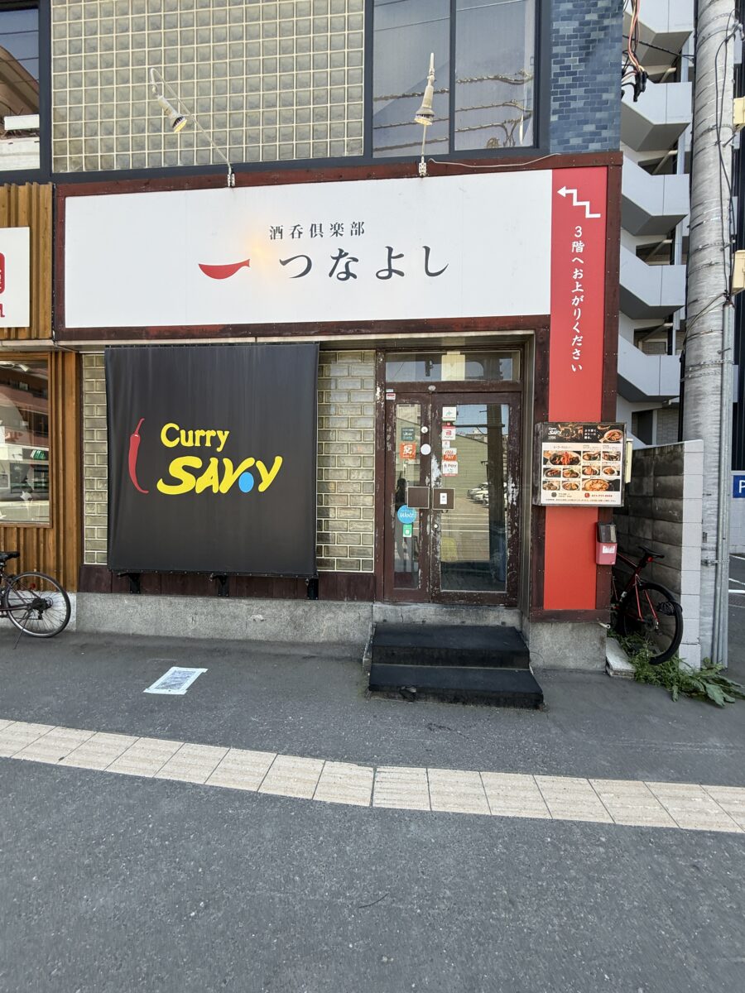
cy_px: 496
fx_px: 402
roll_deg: -0.9
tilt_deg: -1.6
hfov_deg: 85.7
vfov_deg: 102.1
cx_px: 372
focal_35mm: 14
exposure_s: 1/192
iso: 50
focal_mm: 2.22
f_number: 2.2
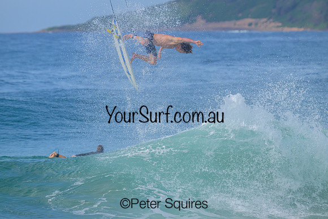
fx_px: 5103
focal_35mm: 560
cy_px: 110
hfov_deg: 3.7
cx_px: 164
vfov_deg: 2.5
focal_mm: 560
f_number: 11
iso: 720
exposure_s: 1/2000
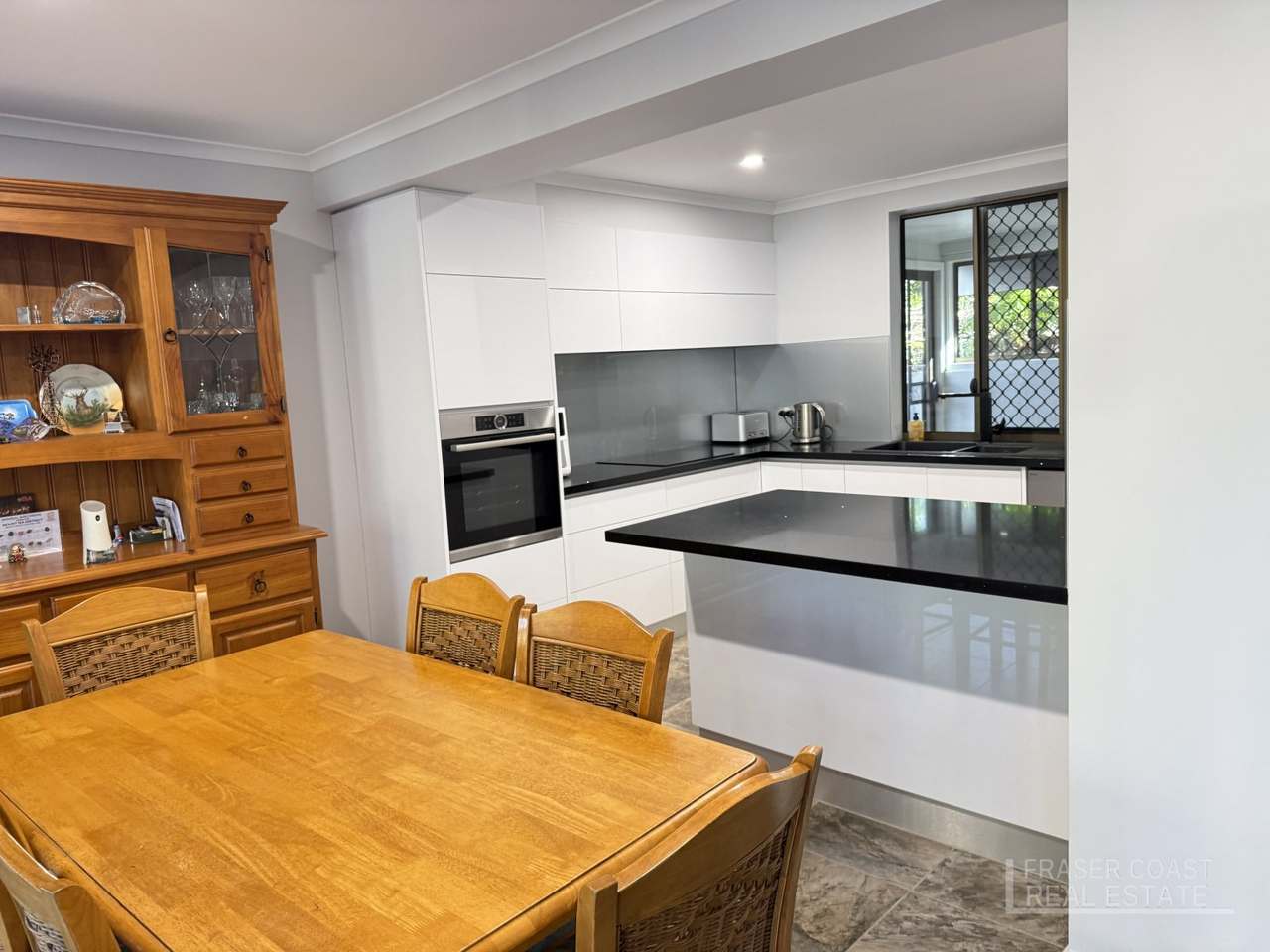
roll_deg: +3.3
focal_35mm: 24
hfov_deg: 71.6
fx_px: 881
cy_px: 476
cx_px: 635
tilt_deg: -7.5
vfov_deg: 56.8
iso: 250
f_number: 1.78
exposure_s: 1/50
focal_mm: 6.76
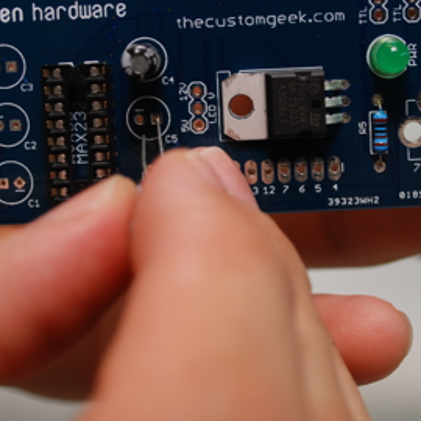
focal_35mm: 85
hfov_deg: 20.4
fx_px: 1170
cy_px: 143
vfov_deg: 20.3
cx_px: 239
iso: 200
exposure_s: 1/60
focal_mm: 30
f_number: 4.8
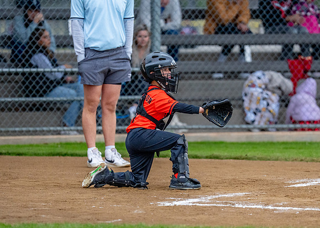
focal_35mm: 316
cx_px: 173
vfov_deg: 4.6
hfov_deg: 6.4
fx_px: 2868
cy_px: 123
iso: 2000
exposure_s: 1/1000
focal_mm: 182
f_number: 2.8
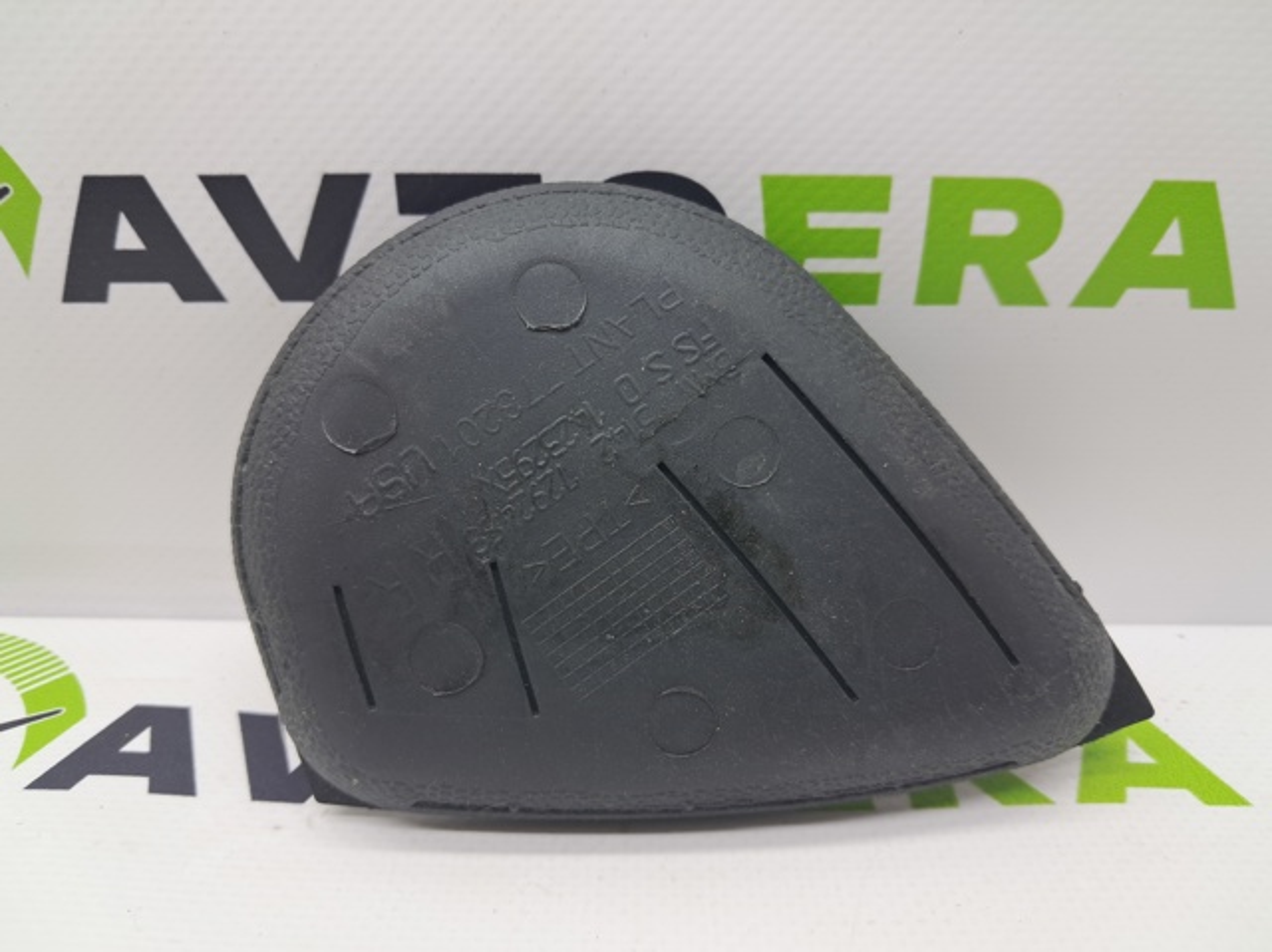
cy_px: 476
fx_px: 991
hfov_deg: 65.4
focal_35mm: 27
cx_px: 636
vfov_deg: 51.3
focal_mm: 4
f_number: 1.8
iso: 50
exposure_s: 1/60
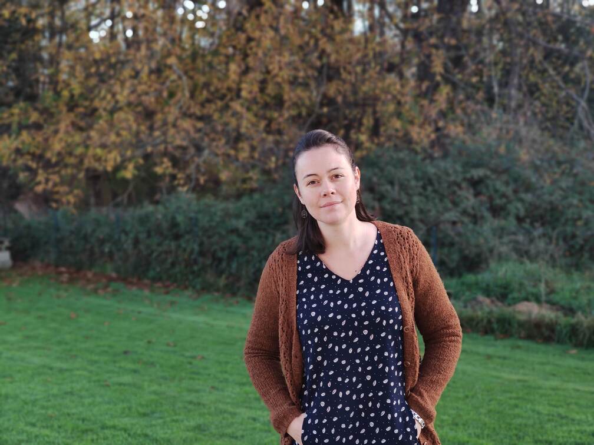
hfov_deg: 45.8
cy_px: 222
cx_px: 297
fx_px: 704
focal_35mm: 41
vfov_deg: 35.1
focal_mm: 8.16
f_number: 2
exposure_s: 1/104
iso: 100
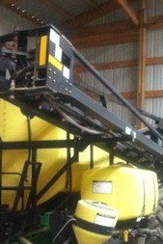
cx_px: -14
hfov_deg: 17.0
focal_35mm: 78
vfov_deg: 25.6
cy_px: 191
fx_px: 529
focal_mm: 3.85
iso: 400
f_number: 2.8
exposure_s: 1/17
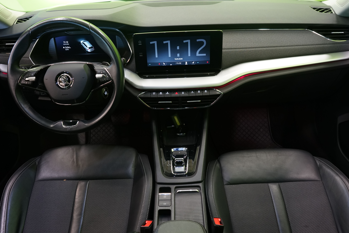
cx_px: 174
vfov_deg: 43.6
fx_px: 291
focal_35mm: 30
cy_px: 116
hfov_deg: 61.9
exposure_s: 1/20
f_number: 5
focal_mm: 30
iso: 1250
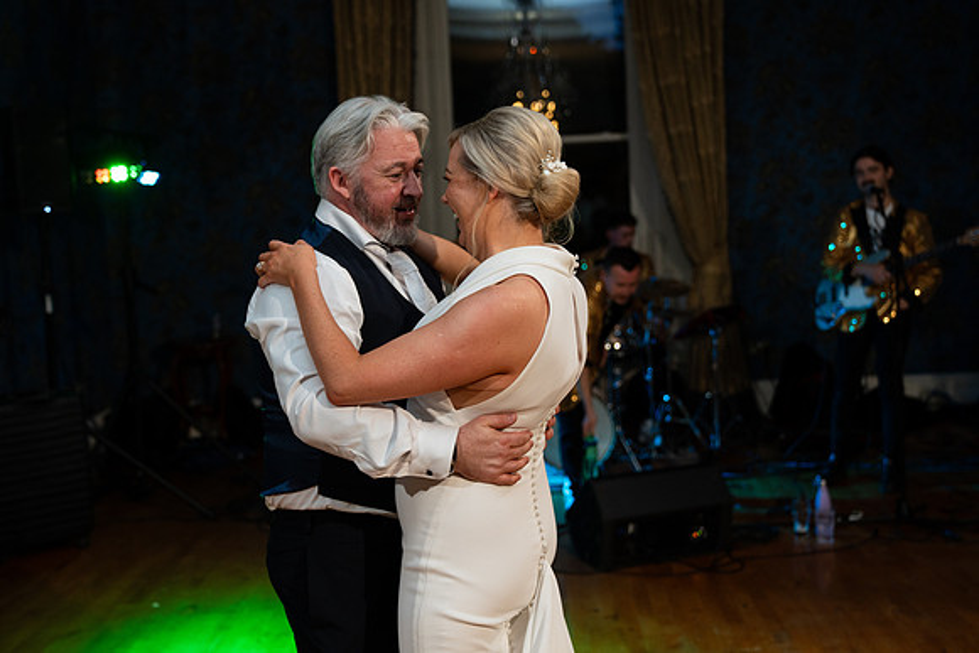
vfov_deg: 30.5
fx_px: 1197
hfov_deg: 44.5
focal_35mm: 44
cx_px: 490
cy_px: 326
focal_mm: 44
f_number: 2.8
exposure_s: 1/160
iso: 1250
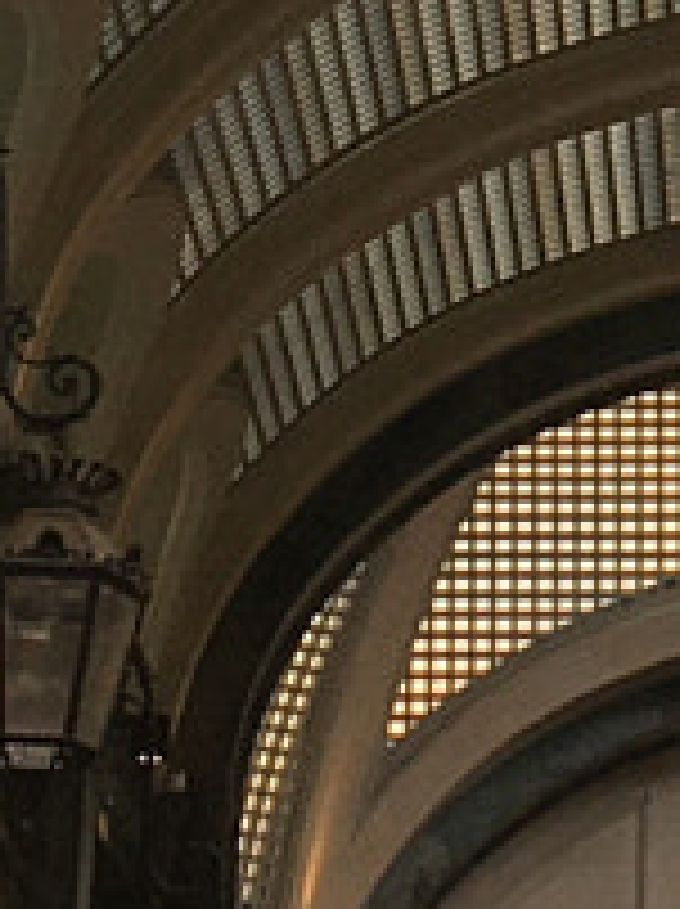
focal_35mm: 230
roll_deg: +0.5
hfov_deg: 6.3
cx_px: 1103
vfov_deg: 8.3
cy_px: -814
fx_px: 6037
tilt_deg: +25.4
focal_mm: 4.15
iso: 25
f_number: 2.2
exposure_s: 1/270
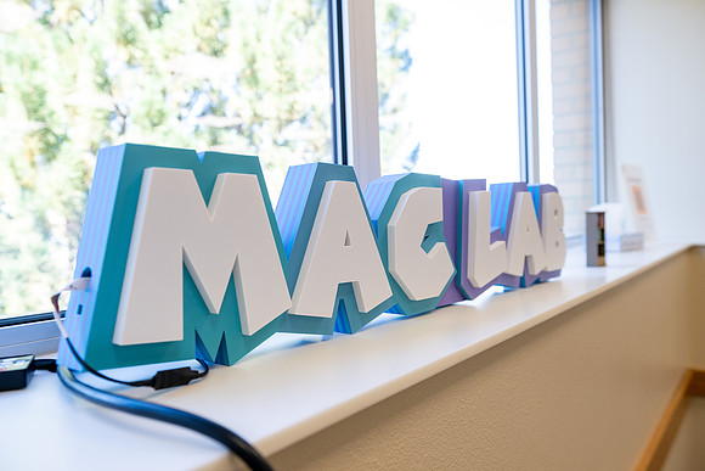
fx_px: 607
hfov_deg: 60.3
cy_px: 236
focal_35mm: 31
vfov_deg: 42.3
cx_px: 352
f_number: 5
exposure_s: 1/100
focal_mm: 31
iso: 400
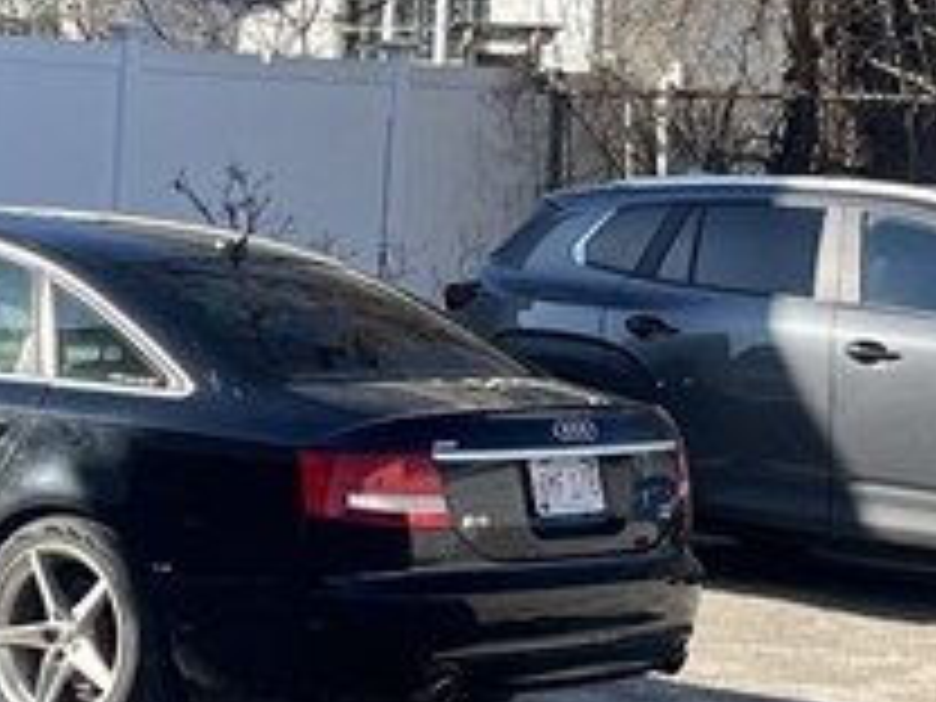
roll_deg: -2.0
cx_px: -32
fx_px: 3461
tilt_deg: -7.4
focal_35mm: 128
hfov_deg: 15.1
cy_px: 486
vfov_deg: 11.6
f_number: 1.6
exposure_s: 1/1355
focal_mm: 5.1
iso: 50
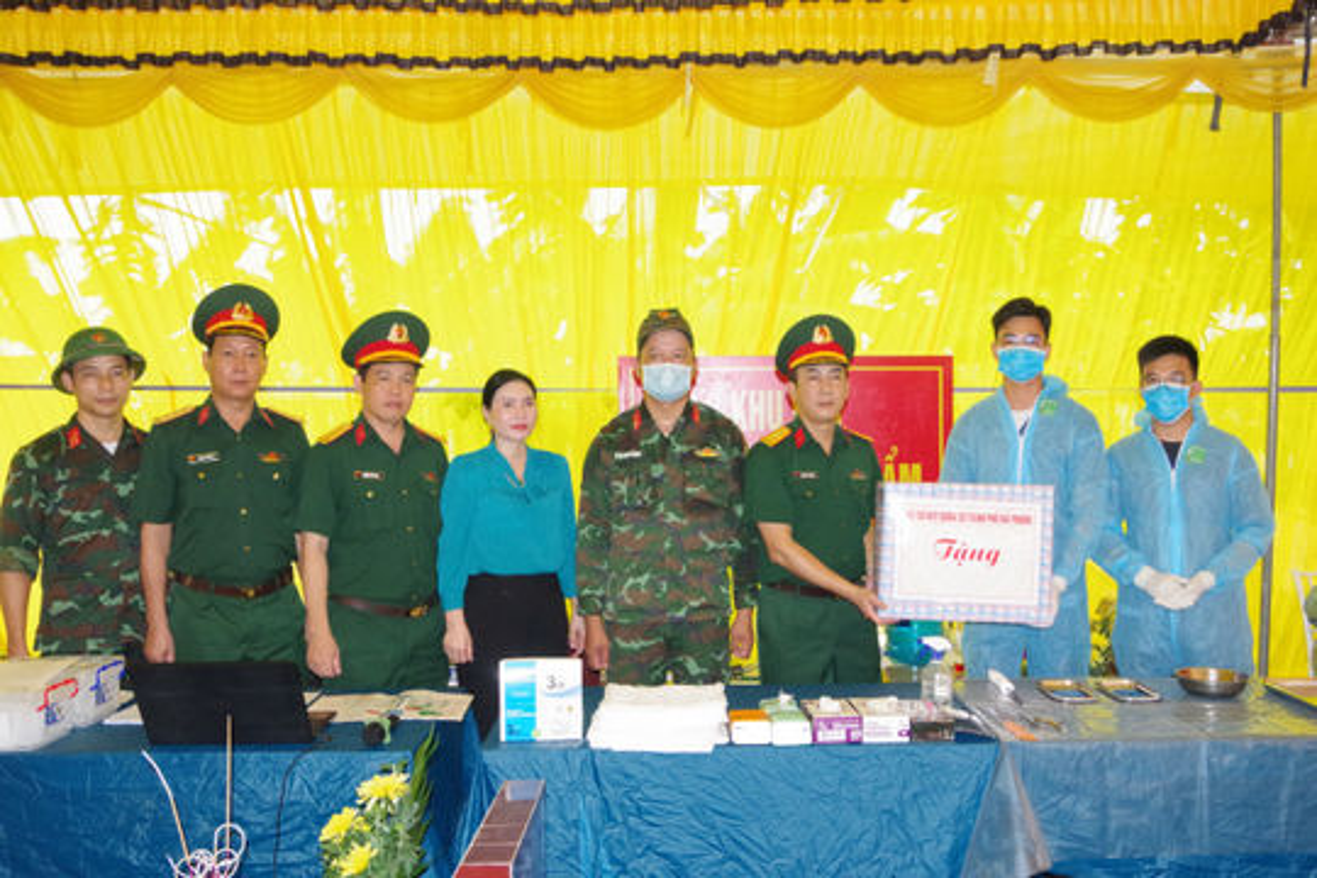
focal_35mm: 31
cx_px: 658
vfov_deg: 42.3
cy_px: 439
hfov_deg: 60.3
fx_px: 1134
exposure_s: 1/180
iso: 3200
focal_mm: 21
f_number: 13
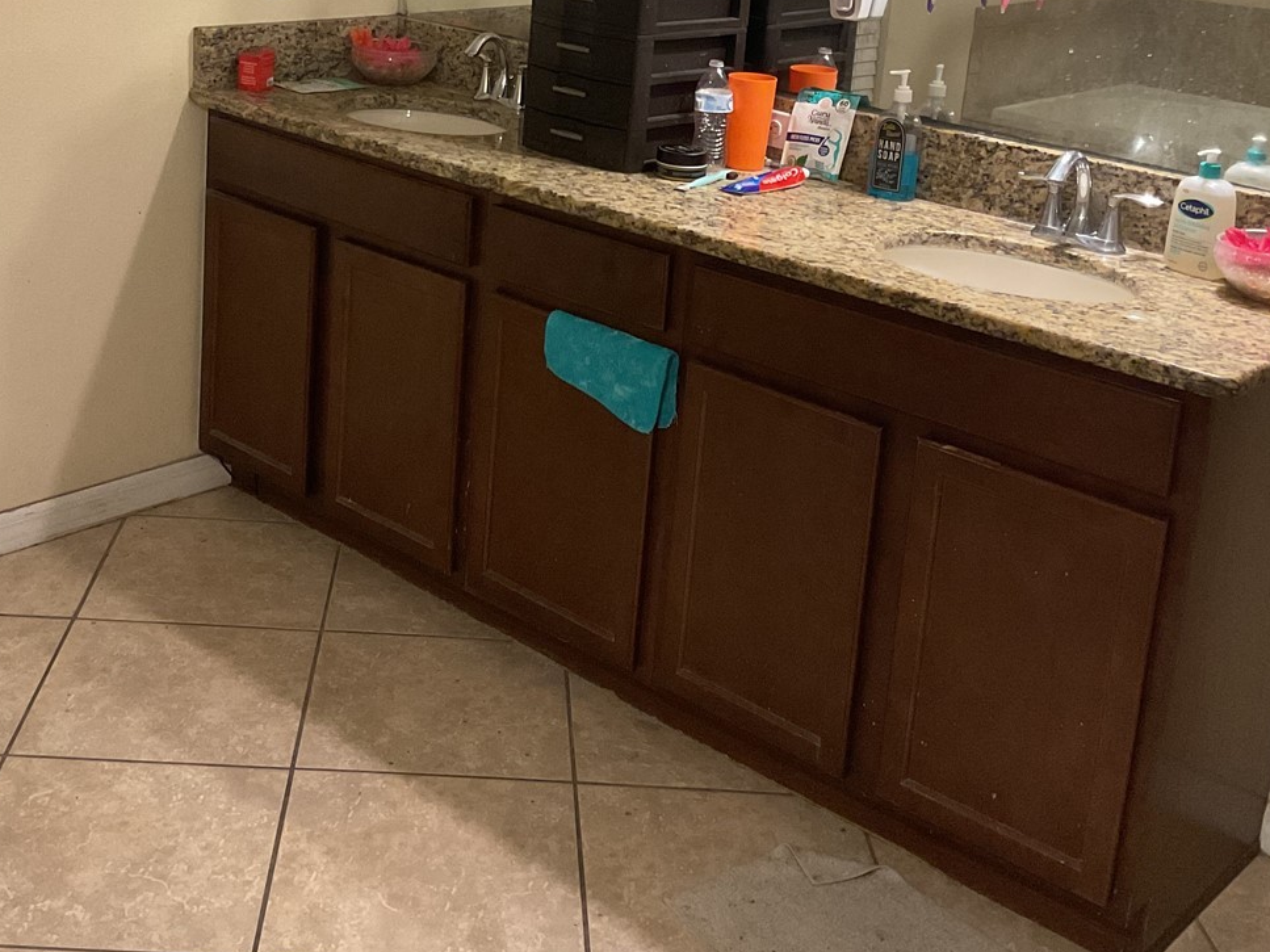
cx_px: 548
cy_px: 193
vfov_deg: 29.6
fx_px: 1761
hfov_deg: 39.6
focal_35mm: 48
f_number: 1.8
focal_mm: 3
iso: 320
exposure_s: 1/40
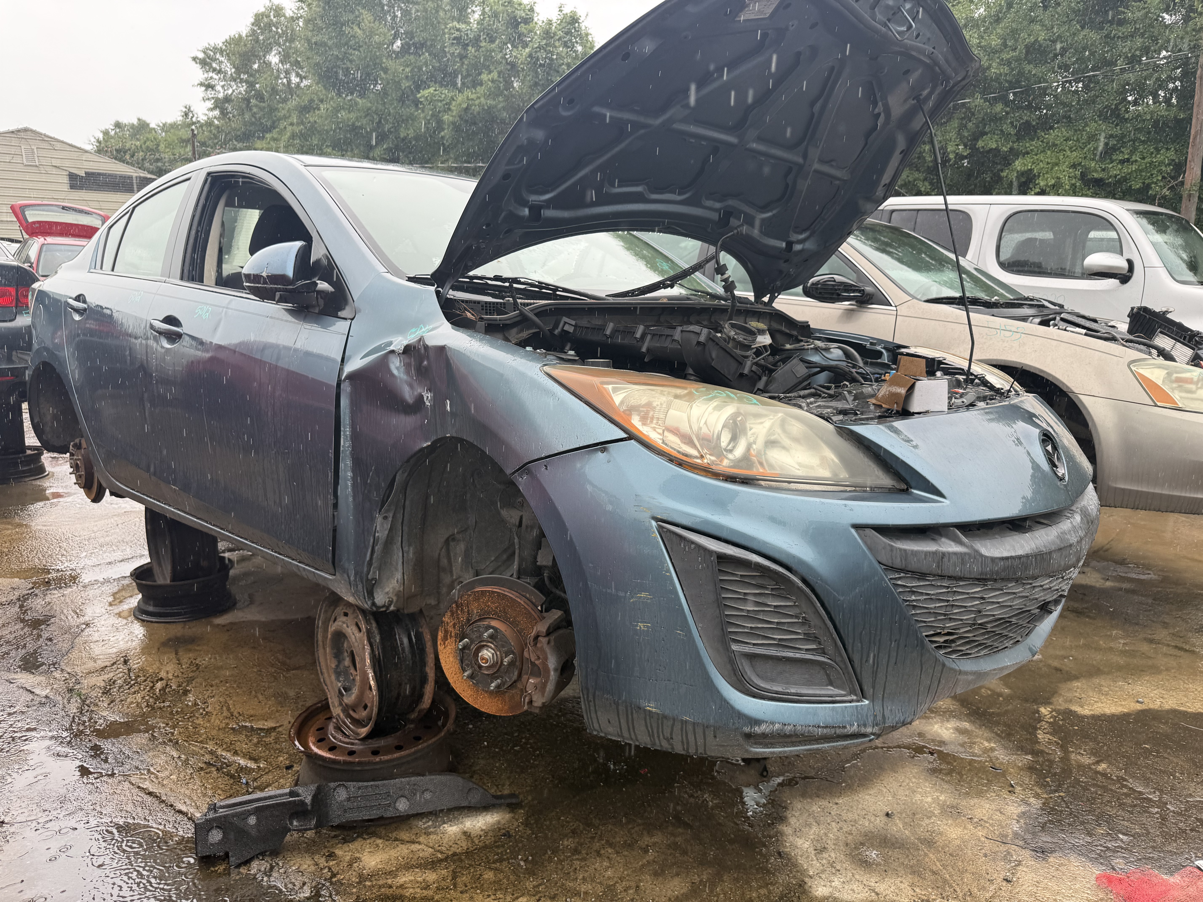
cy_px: 451
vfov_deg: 56.8
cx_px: 602
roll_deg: -1.4
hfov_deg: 71.6
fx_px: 834
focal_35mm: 24
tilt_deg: -11.1
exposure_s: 1/575
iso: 80
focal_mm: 6.76
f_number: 1.78
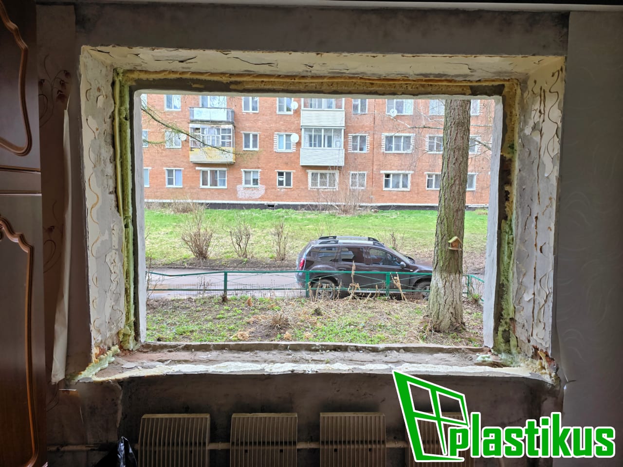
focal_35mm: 23
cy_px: 234
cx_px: 312
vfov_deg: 58.9
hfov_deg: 73.9
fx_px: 414
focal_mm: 6.3
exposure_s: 1/180
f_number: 1.7
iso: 64
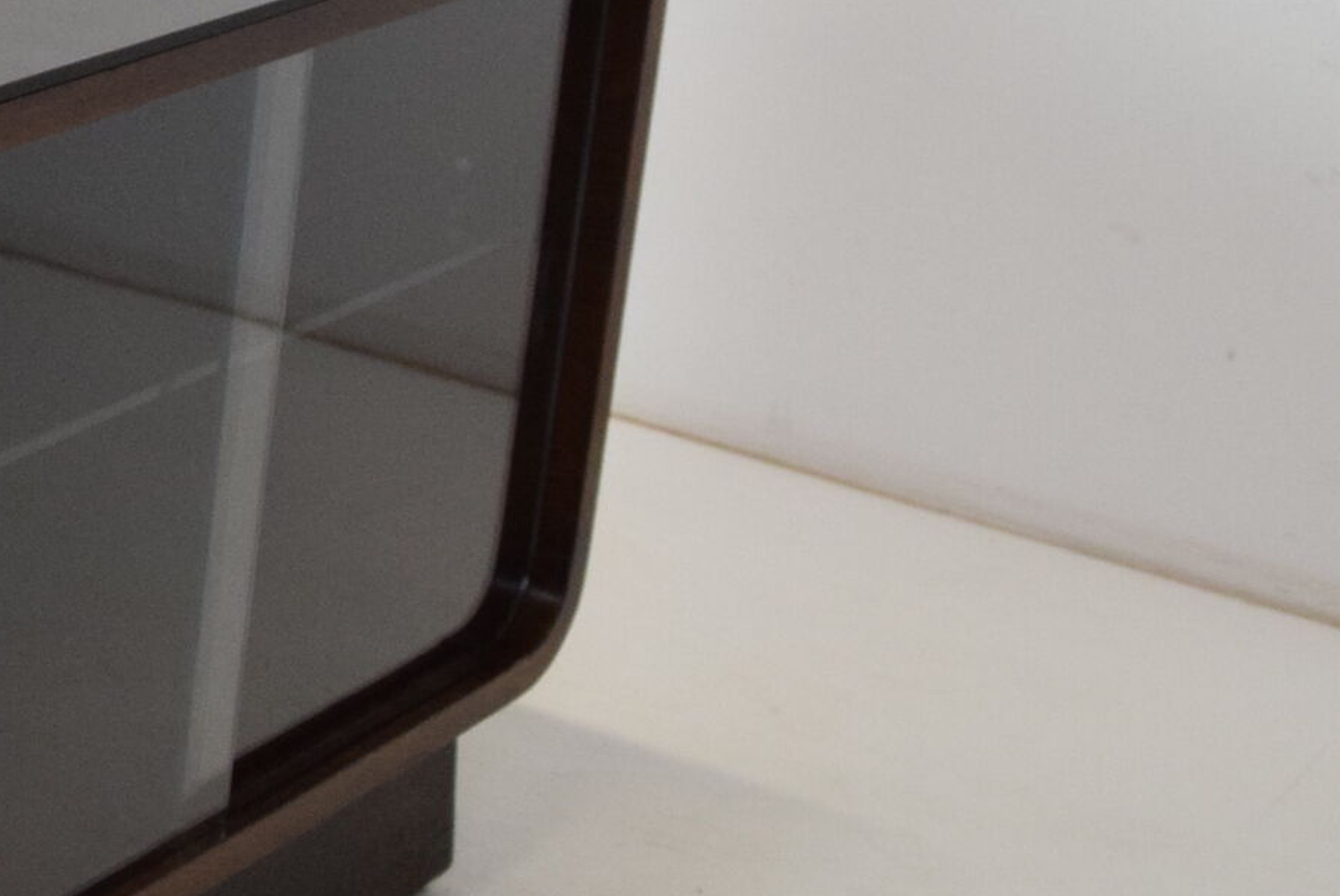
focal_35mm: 109
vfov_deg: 12.6
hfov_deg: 17.5
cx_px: -456
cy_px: 356
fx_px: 4061
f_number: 7.1
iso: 1600
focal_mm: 22
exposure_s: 1/200
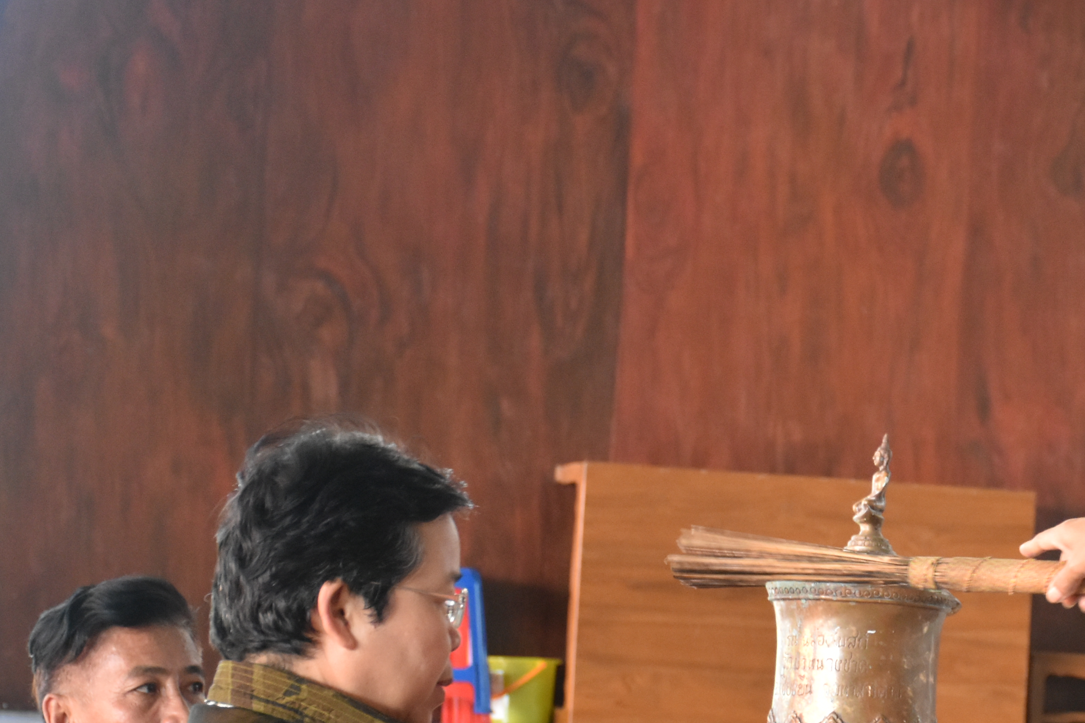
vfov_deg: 10.6
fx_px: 3886
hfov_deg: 15.7
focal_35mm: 129
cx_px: 1017
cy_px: 550
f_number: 4.5
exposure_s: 1/60
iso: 1800
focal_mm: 45
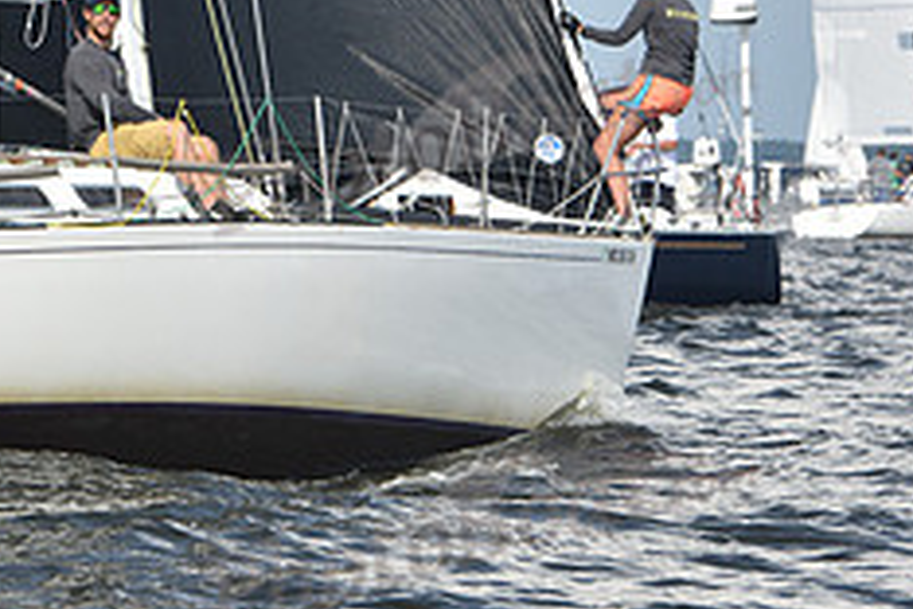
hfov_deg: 5.3
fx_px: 9763
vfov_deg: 3.6
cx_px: 8
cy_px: -14
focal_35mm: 385
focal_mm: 155
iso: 320
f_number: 9
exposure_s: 1/1250
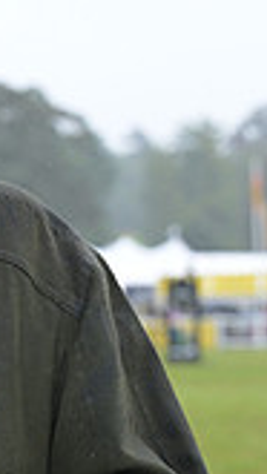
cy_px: 323
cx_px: -517
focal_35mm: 258
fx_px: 3242
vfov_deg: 8.4
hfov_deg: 4.5
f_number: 5.6
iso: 900
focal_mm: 70
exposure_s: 1/800
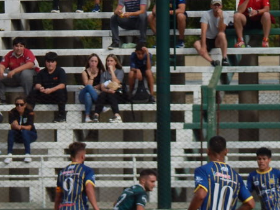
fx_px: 6857
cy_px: 176
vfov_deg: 1.8
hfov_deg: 2.3
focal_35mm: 848
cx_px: 186
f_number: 5.8
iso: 125
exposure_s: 1/500
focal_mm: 88.6
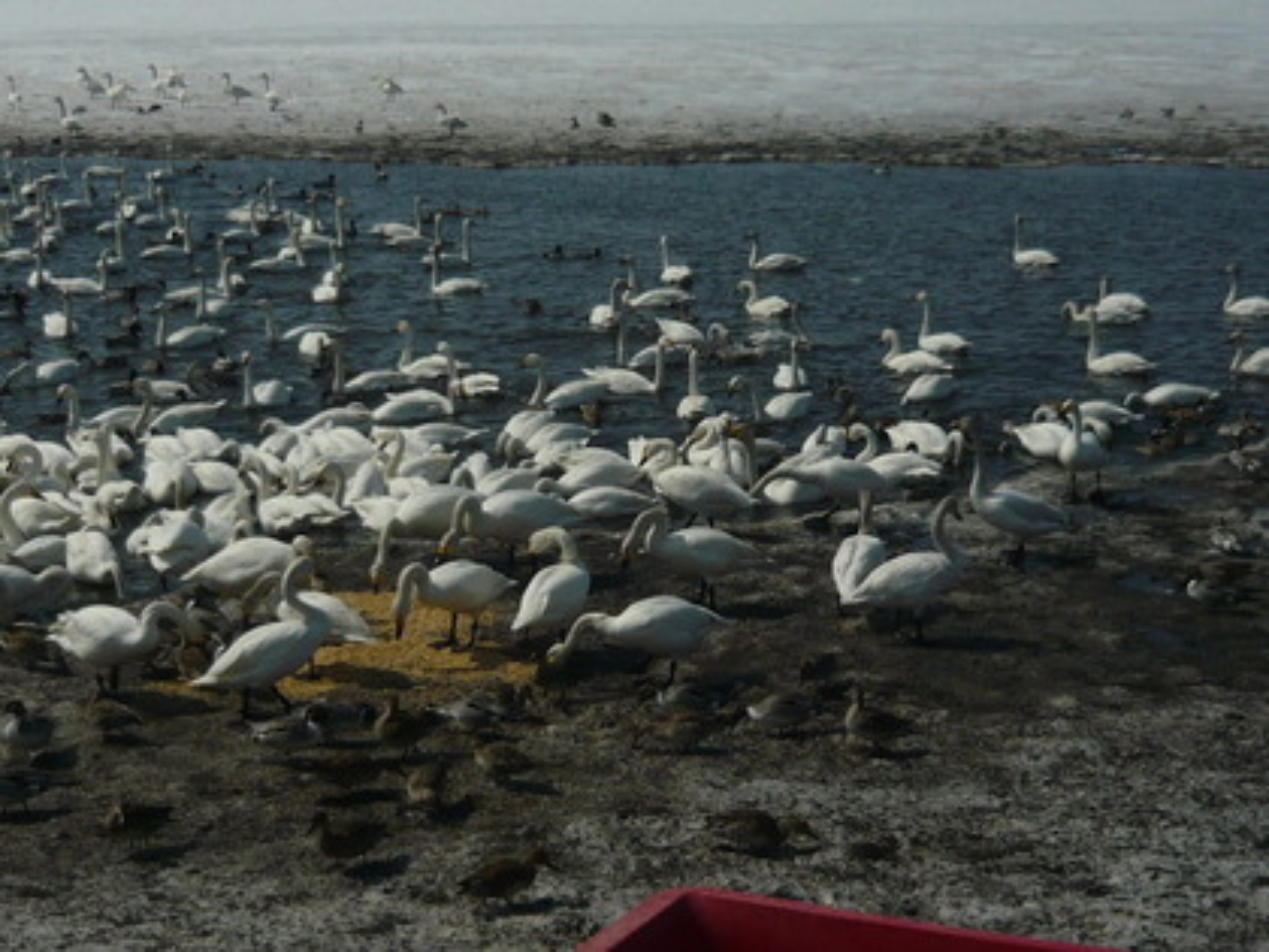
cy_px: 476
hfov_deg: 31.7
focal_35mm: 61
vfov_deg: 24.0
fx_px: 2236
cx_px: 634
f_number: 8
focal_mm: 6.3
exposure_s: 1/800
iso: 100
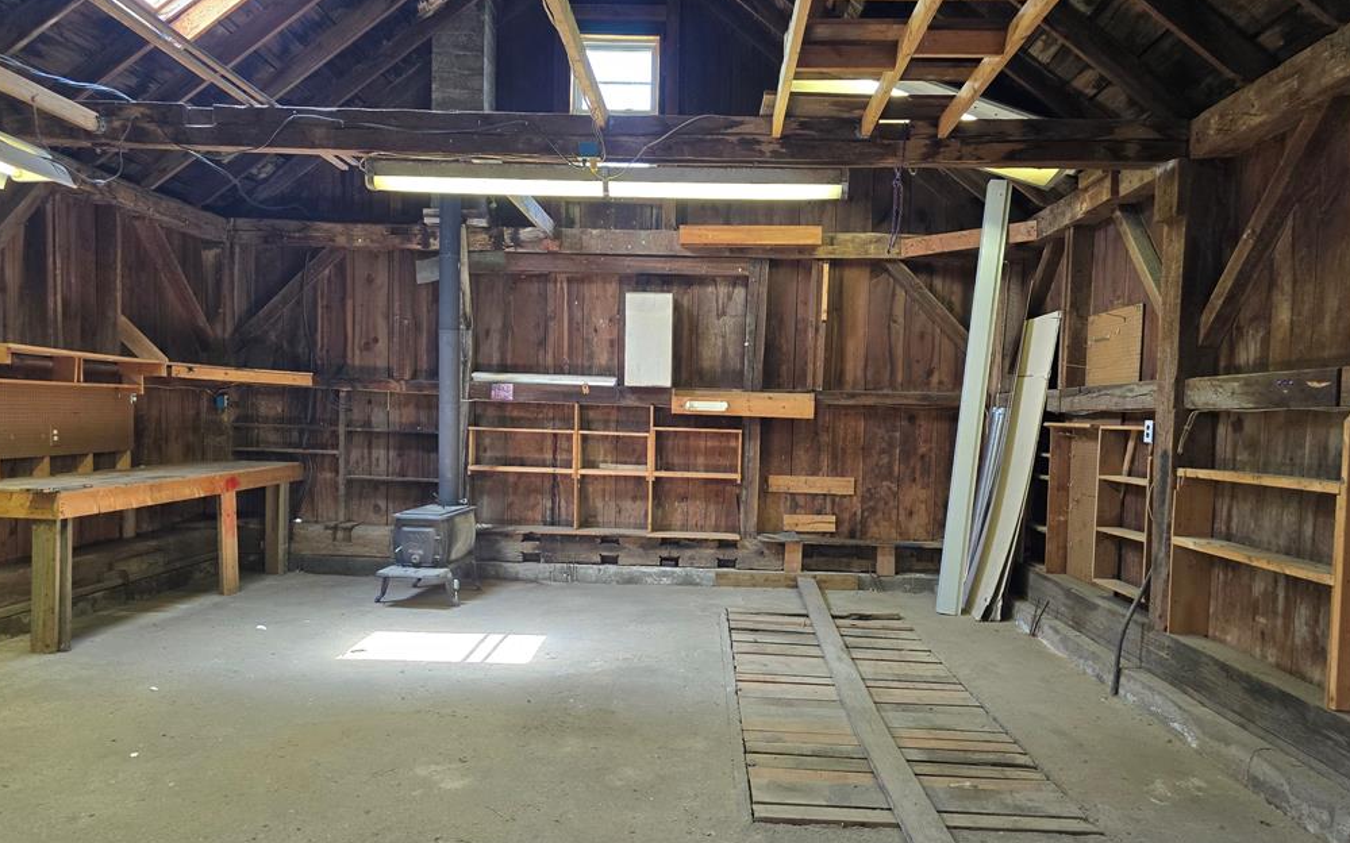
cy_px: 488
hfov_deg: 72.6
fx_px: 920
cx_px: 677
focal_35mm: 25
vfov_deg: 49.1
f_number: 1.7
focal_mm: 6.3
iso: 250
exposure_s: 1/120
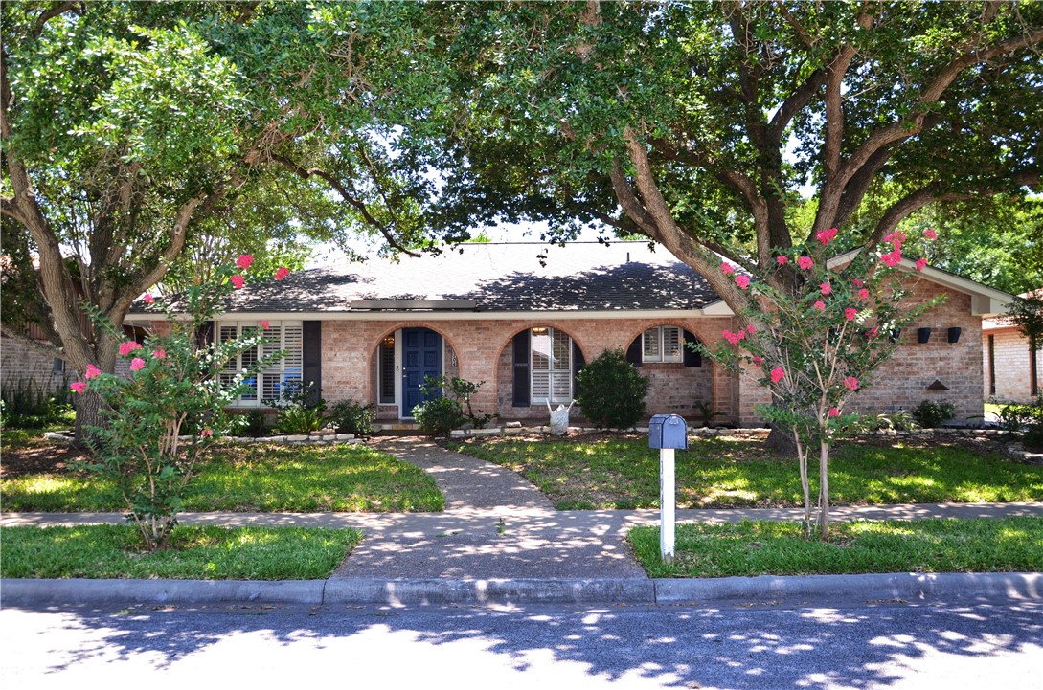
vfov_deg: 41.5
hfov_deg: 59.6
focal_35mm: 32
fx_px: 911
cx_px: 522
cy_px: 345
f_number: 4
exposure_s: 1/250
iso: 180
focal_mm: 21
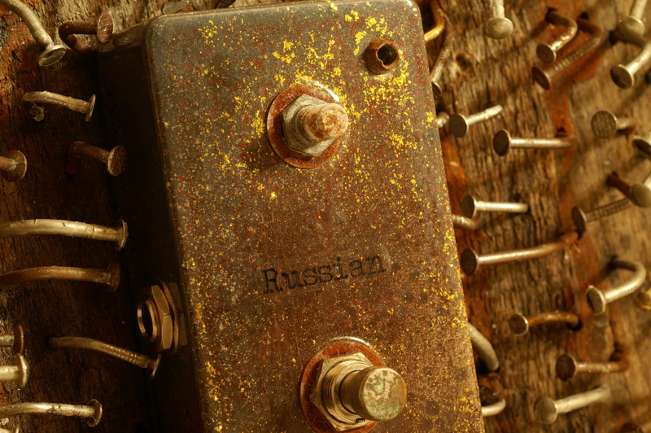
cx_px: 326
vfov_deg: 18.2
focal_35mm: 75
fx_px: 1355
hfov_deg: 27.0
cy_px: 216
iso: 100
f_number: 10
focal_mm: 50
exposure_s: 2.5
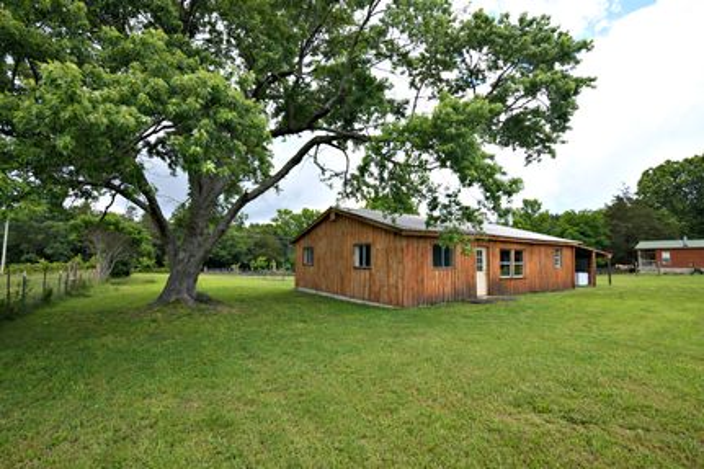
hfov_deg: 96.8
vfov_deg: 73.7
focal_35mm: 16
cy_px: 234
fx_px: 313
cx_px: 352
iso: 64
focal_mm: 16
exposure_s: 1/125
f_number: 5.6
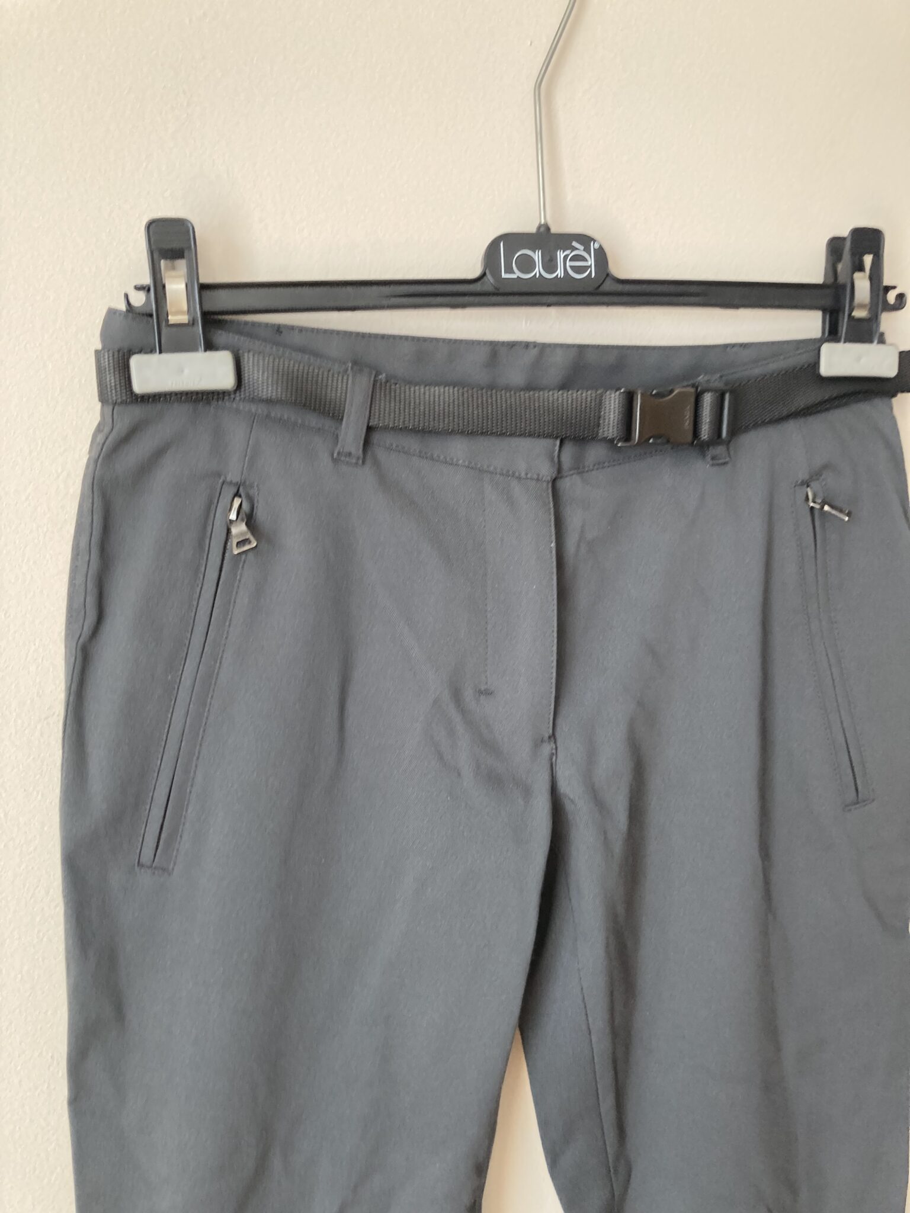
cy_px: 606
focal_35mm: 28
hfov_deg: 49.7
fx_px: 981
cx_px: 455
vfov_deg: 63.4
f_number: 1.8
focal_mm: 3.99
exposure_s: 1/60
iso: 100
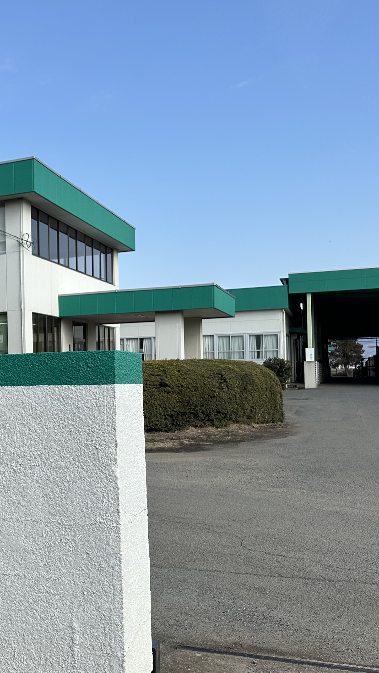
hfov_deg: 26.8
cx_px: -30
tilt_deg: +0.7
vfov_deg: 49.4
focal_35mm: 41
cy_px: 363
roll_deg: +0.9
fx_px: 733
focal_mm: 6.86
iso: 80
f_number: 1.78
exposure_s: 1/3717
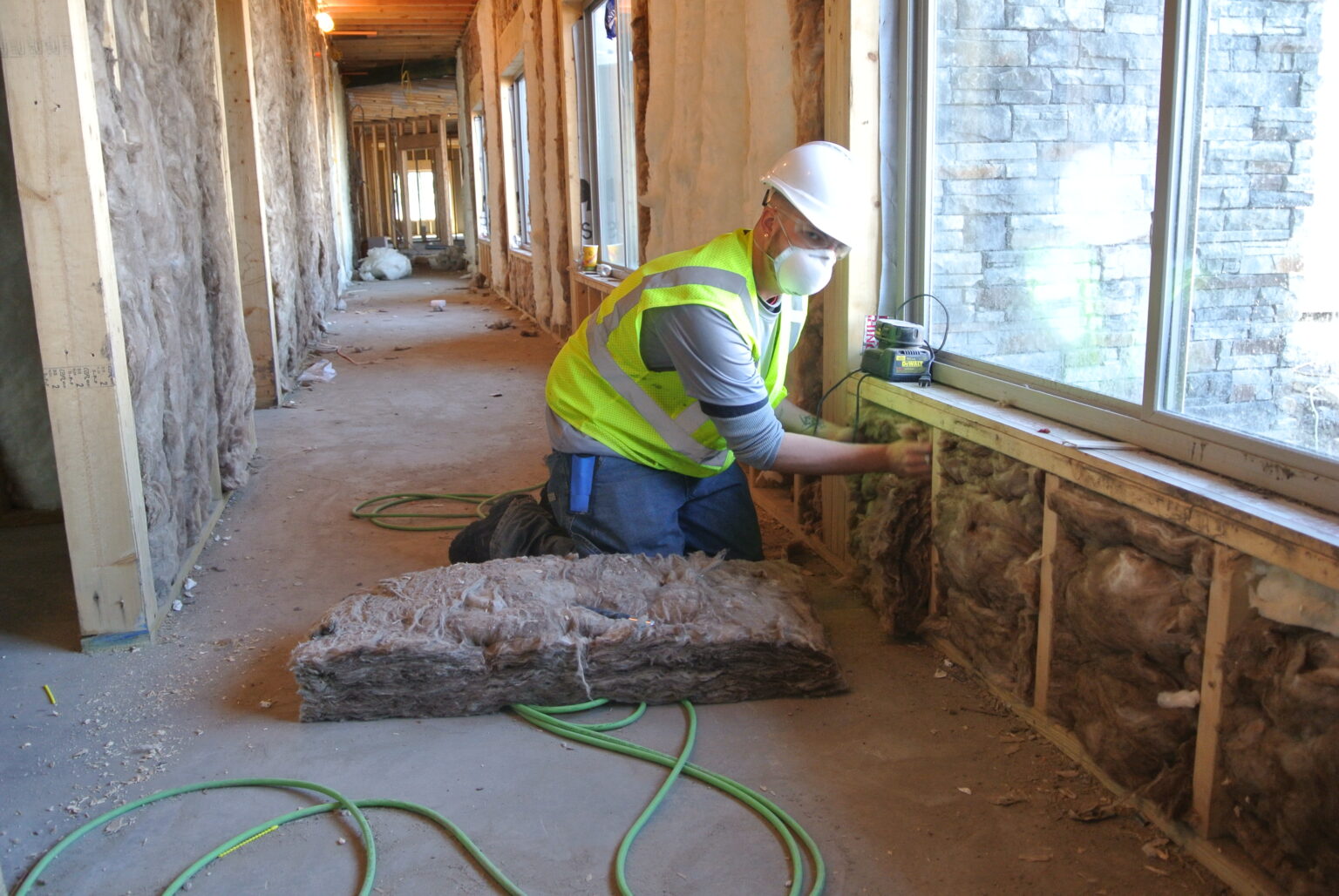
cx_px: 670
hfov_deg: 63.6
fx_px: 1080
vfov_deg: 45.1
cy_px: 448
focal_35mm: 29
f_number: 3.5
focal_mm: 11
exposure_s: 1/40
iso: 400
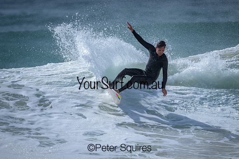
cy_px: 80
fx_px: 5312
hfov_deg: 2.6
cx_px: 120
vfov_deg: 1.7
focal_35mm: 800
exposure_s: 1/2000
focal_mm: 800
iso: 125
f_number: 6.3
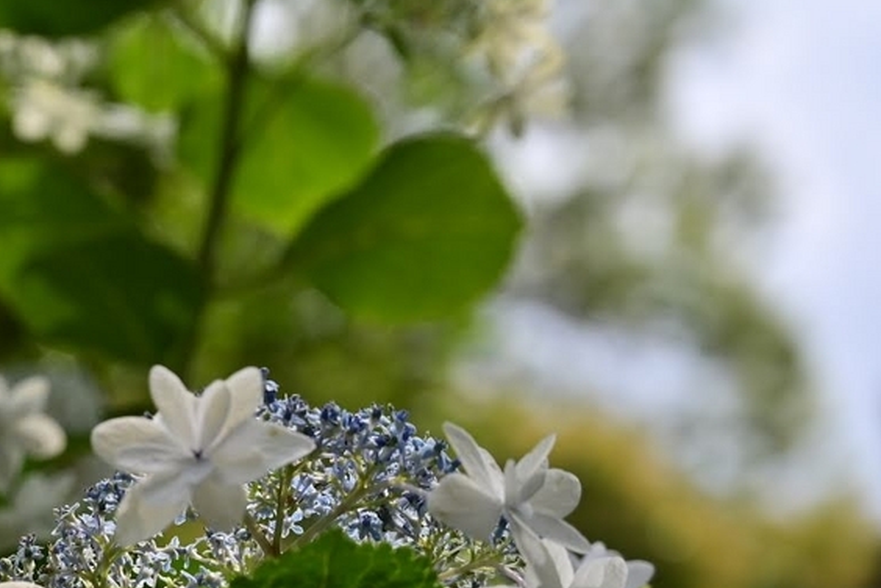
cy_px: 524
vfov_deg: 10.3
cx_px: 45
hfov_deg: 15.3
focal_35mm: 132
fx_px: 3230
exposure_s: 1/2500
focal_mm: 62
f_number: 4
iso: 160
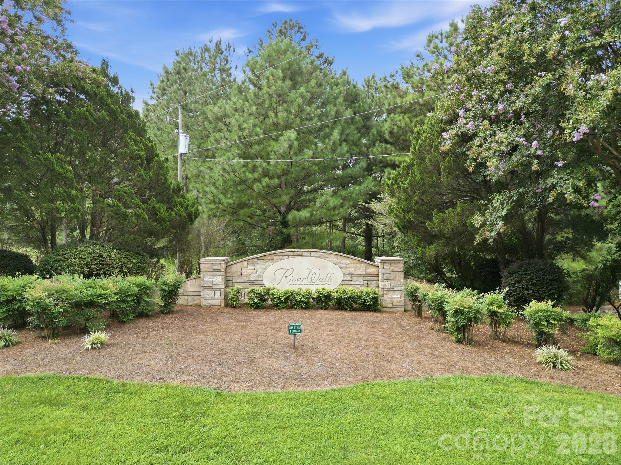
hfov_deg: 71.6
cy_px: 232
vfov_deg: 56.8
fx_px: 431
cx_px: 310
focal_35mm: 24
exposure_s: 1/640
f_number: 1.7
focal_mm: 6.7
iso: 100
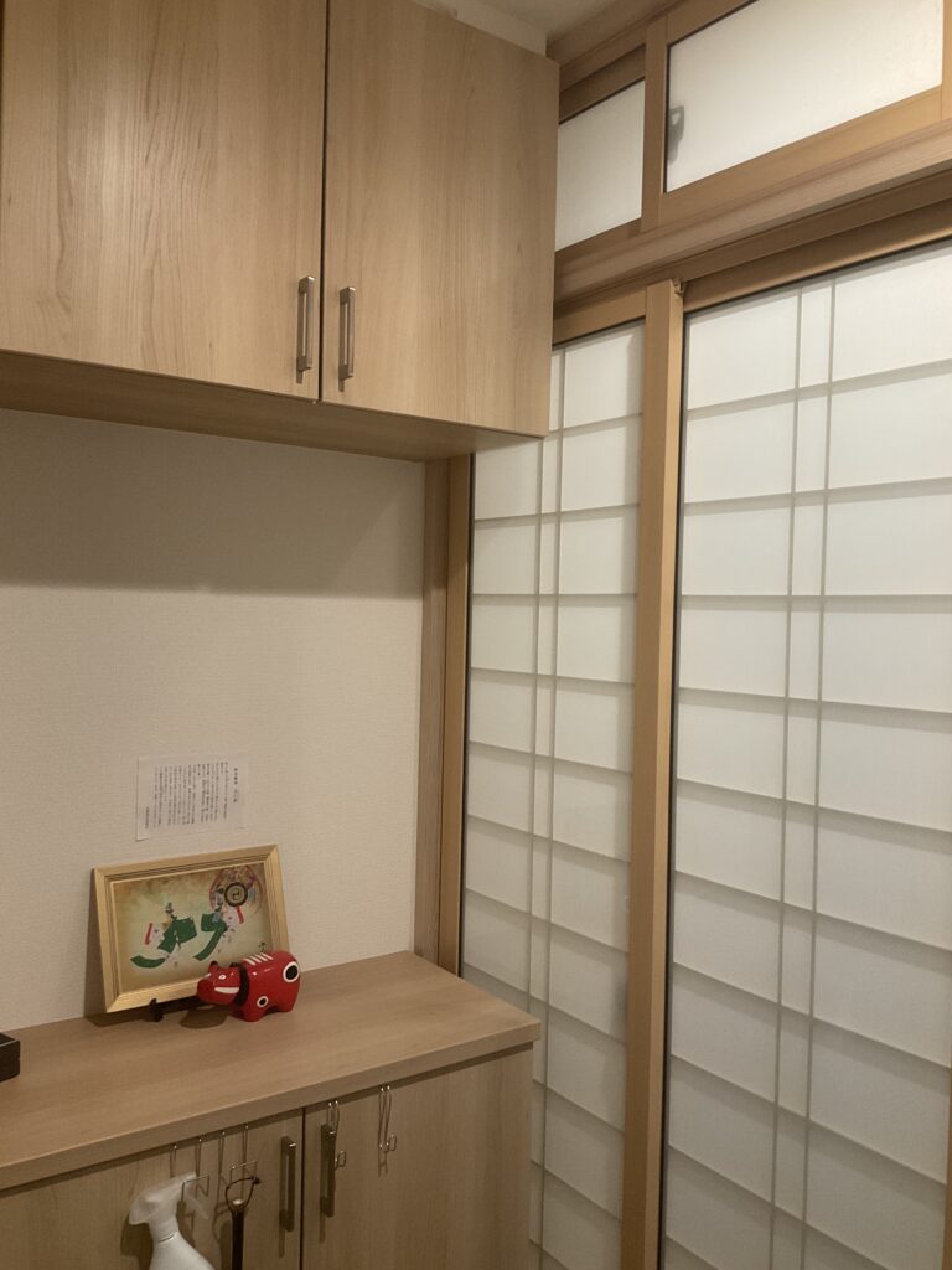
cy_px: 635
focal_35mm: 29
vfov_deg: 61.7
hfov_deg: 48.2
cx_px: 476
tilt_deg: -0.8
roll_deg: -2.3
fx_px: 1063
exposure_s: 1/50
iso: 100
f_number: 1.8
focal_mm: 3
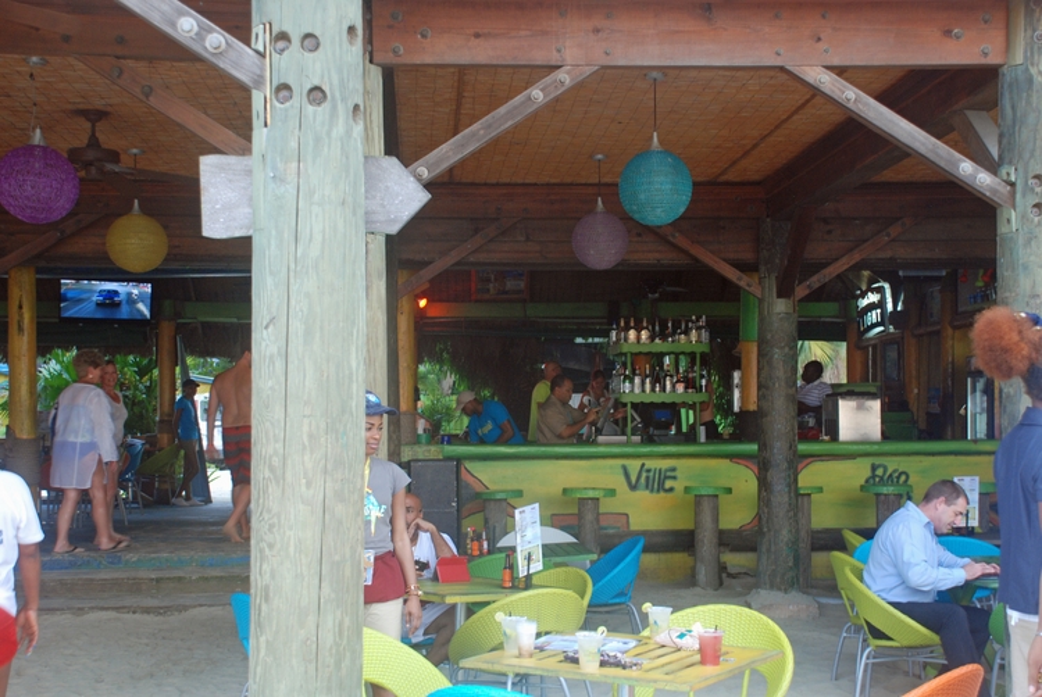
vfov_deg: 28.1
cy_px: 348
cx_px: 521
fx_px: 1391
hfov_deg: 41.1
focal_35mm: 48
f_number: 4.2
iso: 400
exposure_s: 1/30
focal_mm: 32
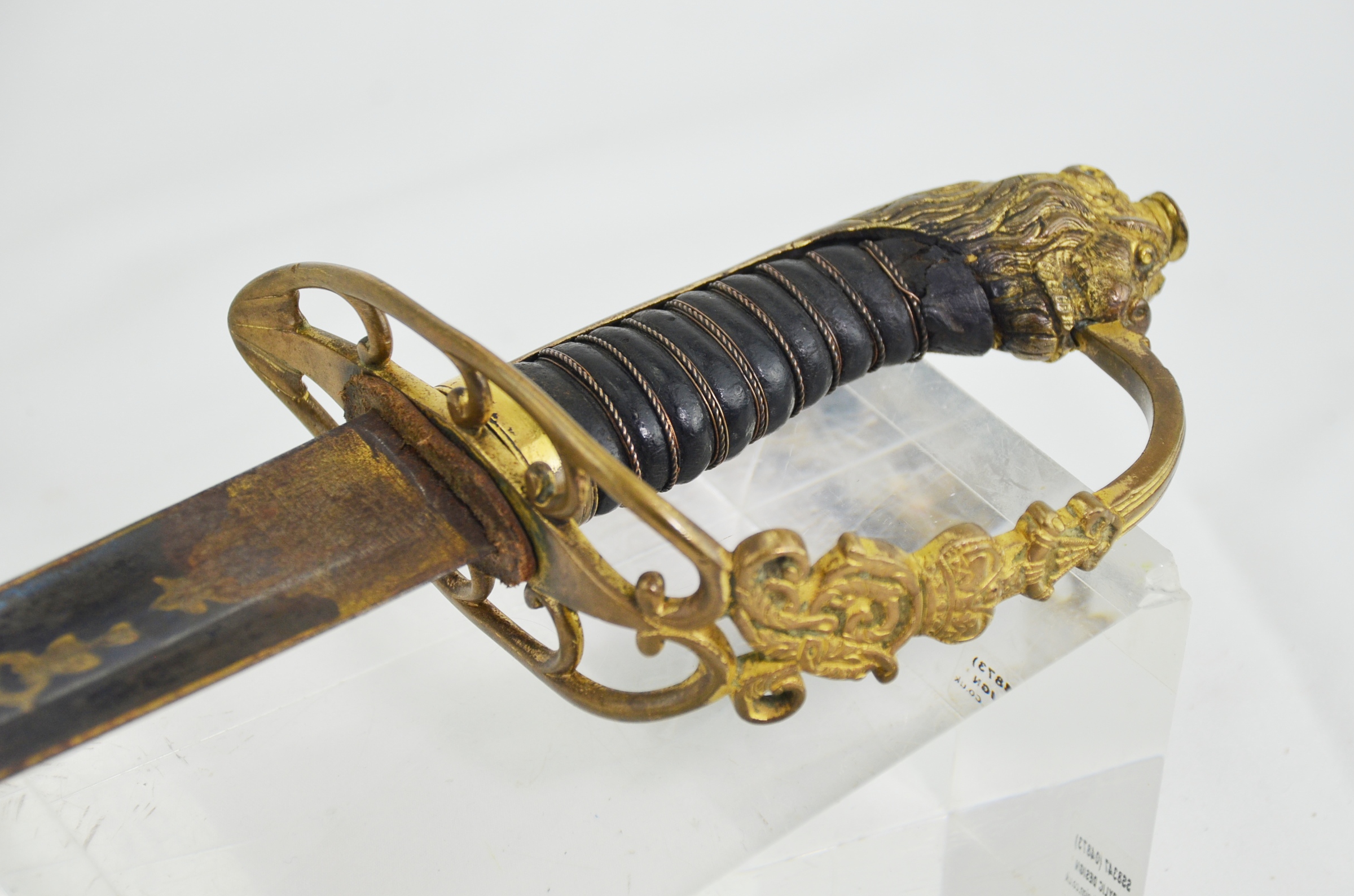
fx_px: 4335
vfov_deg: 11.8
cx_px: 691
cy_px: 439
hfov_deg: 17.8
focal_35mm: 116
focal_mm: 75
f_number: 5.3
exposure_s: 1/250
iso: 500
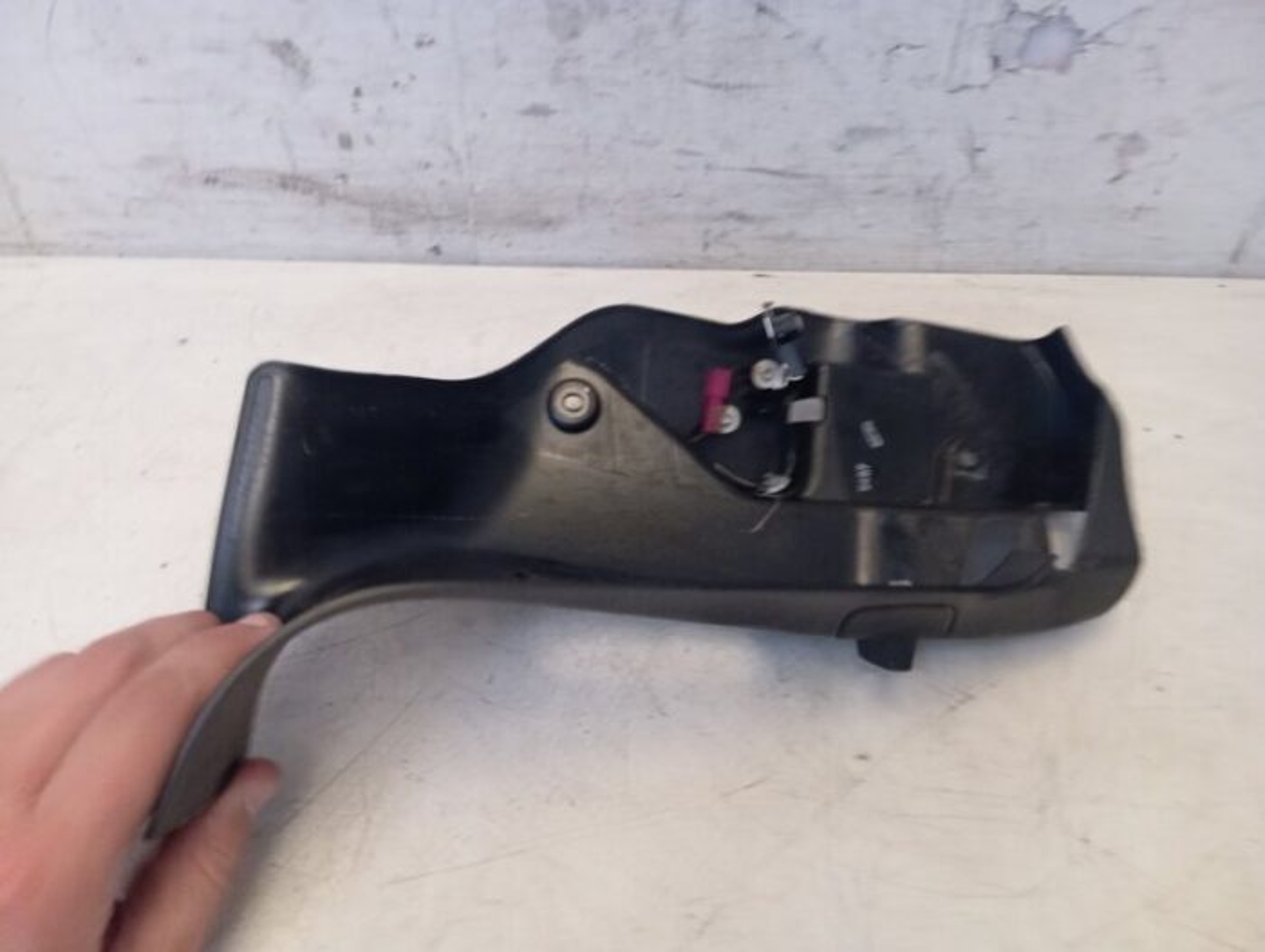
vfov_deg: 49.9
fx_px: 1025
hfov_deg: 63.4
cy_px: 476
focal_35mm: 28
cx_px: 632
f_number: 1.8
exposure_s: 1/33.3
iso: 921
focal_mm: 4.22
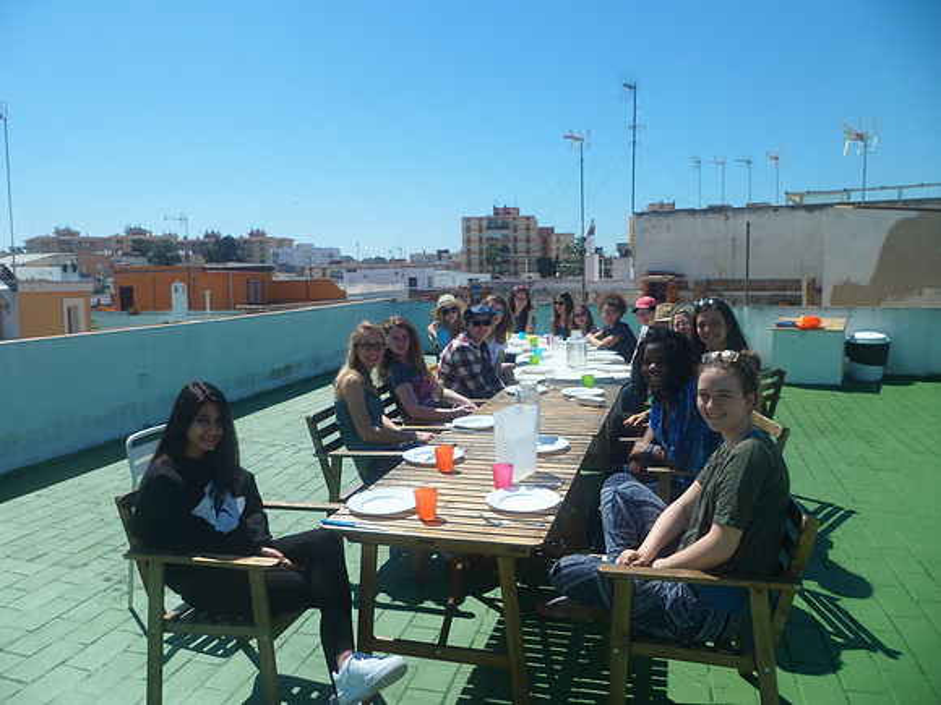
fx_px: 707
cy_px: 352
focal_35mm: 26
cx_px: 470
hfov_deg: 67.3
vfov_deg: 53.1
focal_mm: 4.9
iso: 80
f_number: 9.4
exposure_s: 1/180
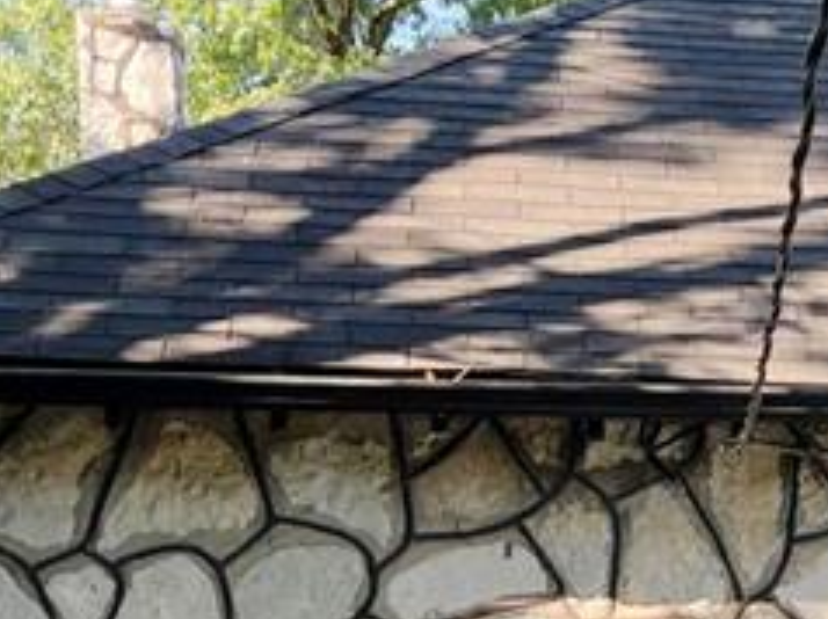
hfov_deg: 16.4
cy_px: 807
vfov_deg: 12.8
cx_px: 1162
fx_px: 2676
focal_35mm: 112
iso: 50
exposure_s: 1/407
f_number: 1.6
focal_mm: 5.1
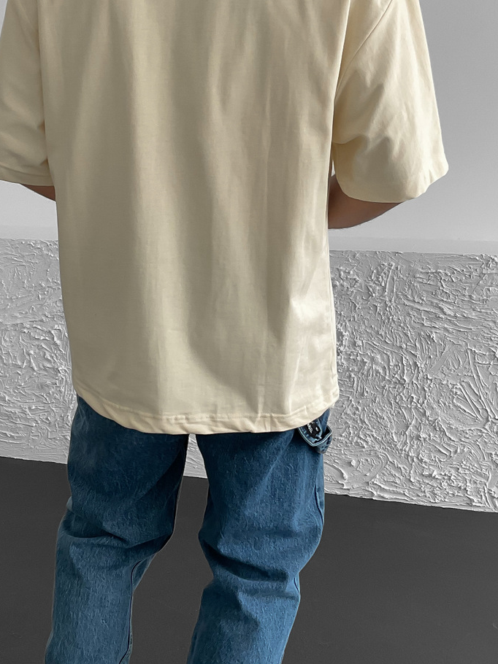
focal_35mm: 51
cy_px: 356
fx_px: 979
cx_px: 195
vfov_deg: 37.5
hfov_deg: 28.5
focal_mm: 3
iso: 50
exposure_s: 1/120
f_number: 1.8
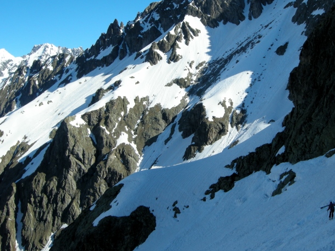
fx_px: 445
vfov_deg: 31.5
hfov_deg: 41.0
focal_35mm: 46
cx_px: 206
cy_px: 109
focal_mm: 7.5
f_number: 6.1
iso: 64
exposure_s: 1/301
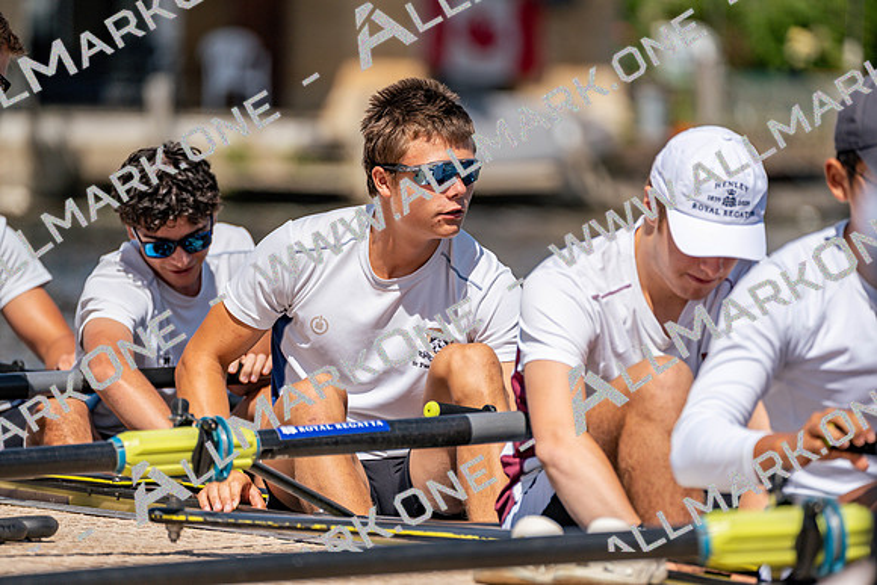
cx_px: 438
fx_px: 9746
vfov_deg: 3.4
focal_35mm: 400
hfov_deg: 5.2
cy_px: 292
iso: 100
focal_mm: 400
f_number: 5.6
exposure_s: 1/1600
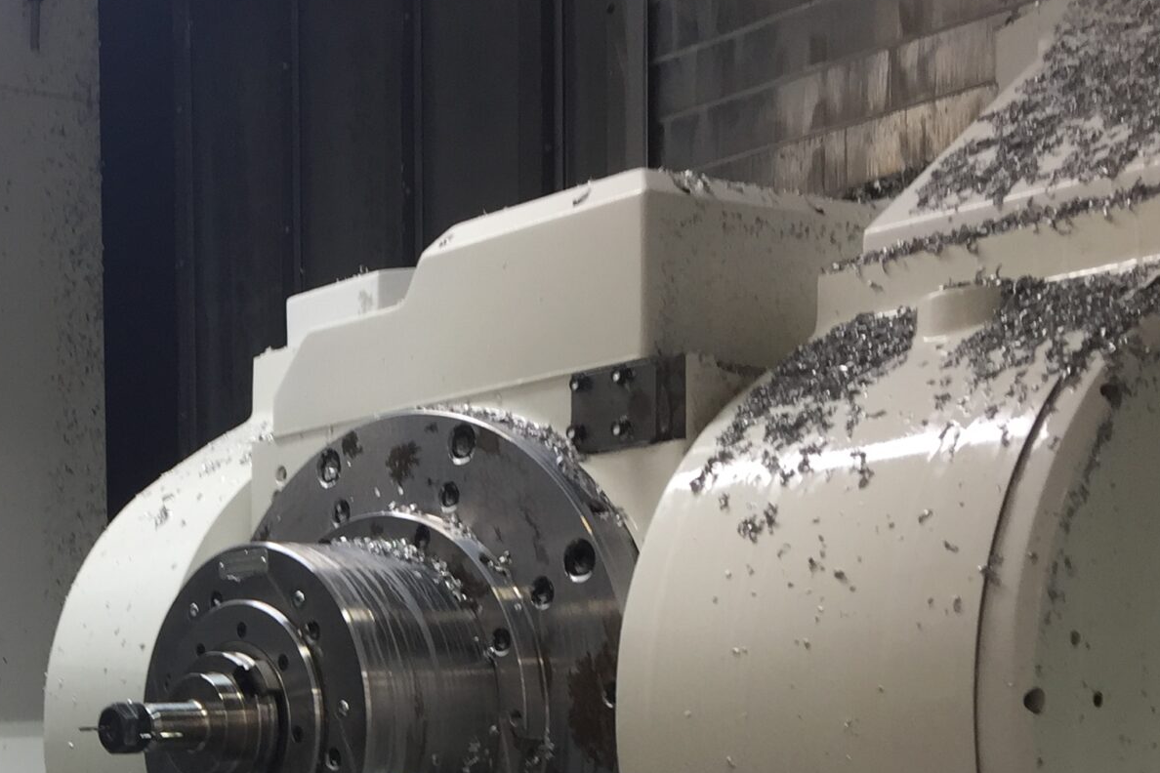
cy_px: 860
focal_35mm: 65
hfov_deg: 29.0
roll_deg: +0.9
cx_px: 2
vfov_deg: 20.0
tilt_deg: -2.6
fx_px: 2094
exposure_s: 1/40
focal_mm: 4.15
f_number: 2.2
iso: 32
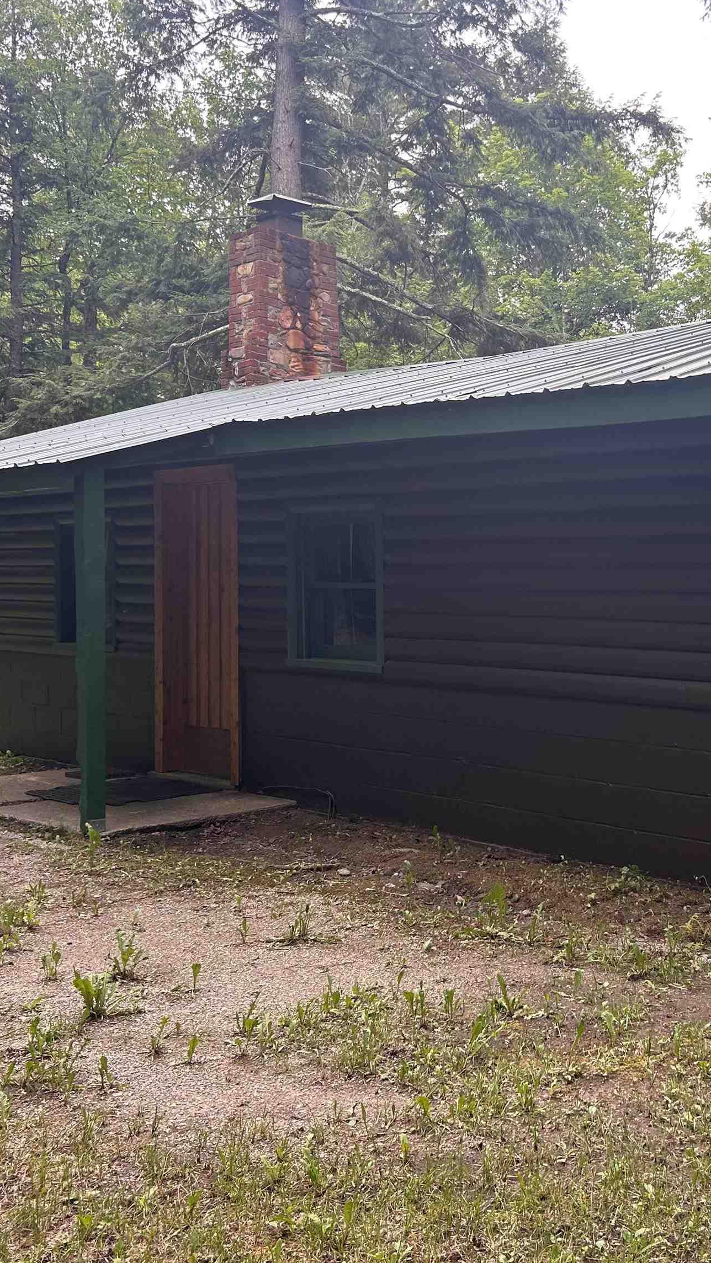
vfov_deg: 52.8
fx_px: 1274
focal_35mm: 38
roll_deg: +0.2
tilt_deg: -2.2
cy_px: 632
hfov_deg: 30.0
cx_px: 624
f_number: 1.5
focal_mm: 5.7
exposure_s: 1/306
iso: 50
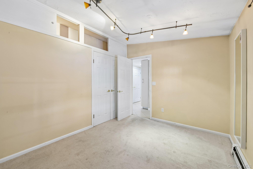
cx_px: 126
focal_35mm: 14
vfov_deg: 81.2
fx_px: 98
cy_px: 84
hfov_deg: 104.3
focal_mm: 14
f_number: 8
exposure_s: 1/5
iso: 400
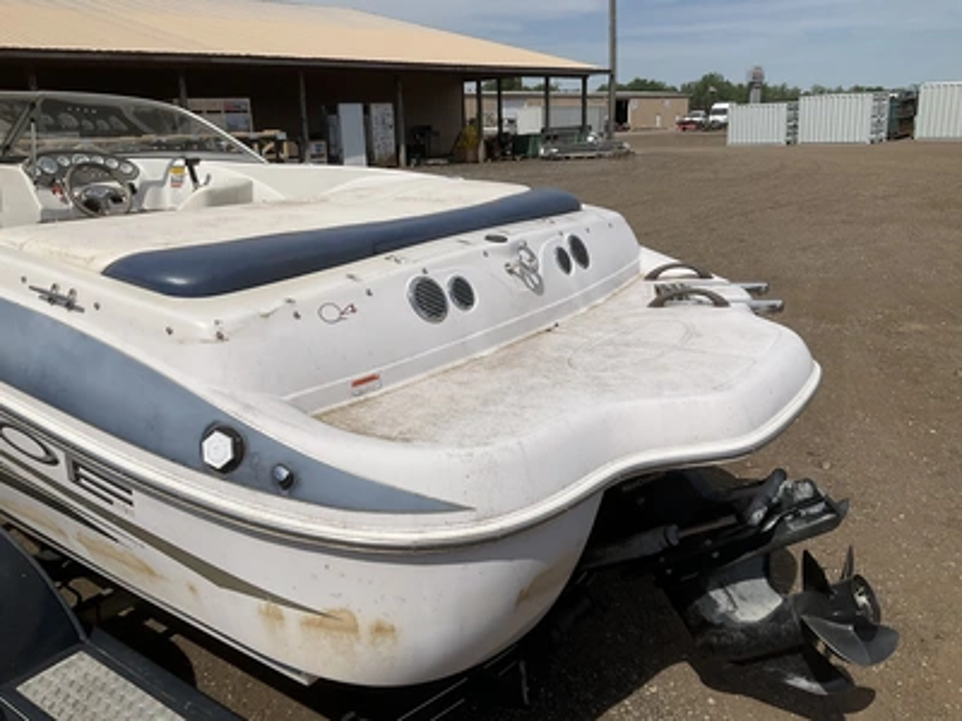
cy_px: 360
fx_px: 806
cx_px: 481
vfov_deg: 48.2
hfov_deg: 61.7
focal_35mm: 29
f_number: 1.8
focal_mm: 3
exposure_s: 1/4785
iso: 25
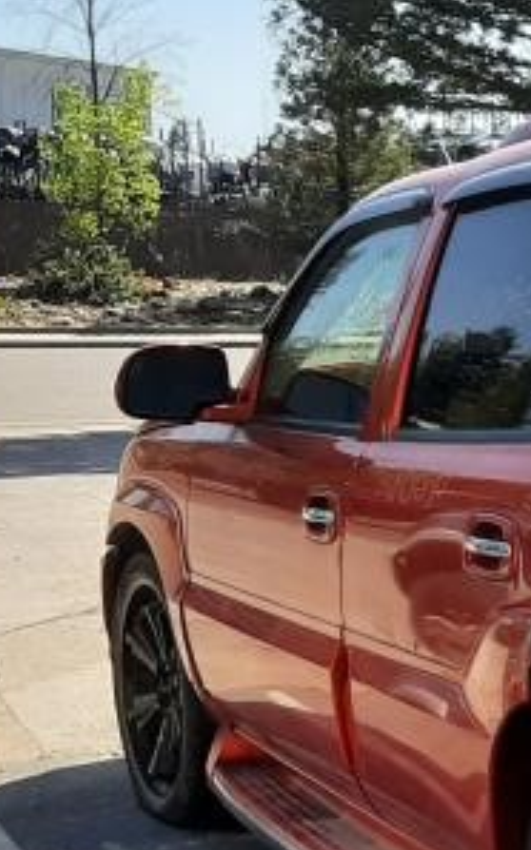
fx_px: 1715
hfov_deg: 15.4
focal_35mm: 74
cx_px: 919
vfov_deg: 27.8
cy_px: 533
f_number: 1.7
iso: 40
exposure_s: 1/1572
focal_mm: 3.93
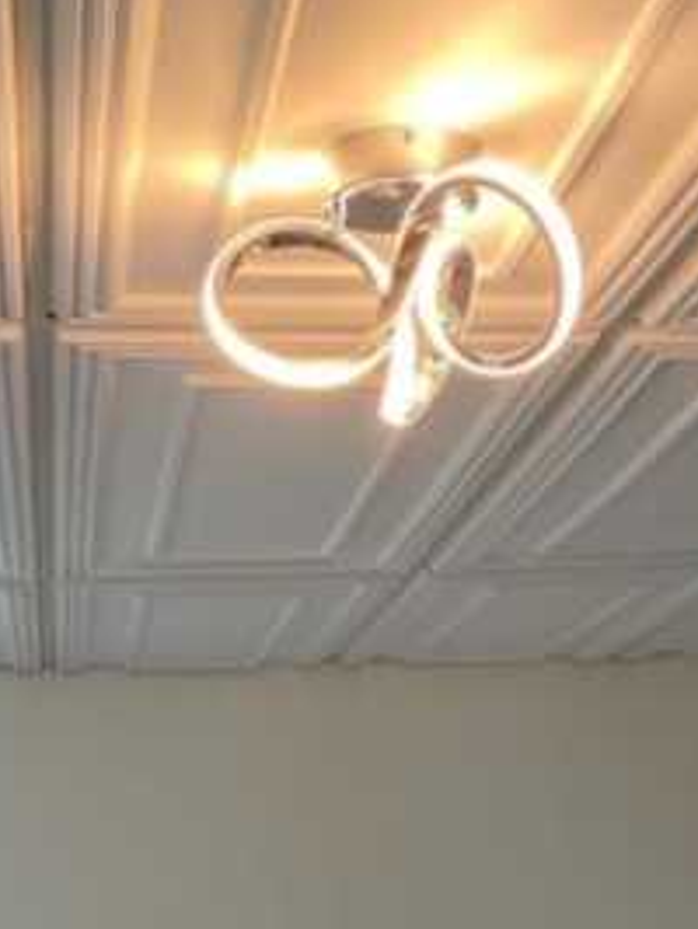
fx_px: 2013
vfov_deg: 23.0
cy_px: 1212
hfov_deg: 19.5
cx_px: 181
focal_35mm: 75
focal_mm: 4.25
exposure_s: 1/120
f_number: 1.8
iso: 80
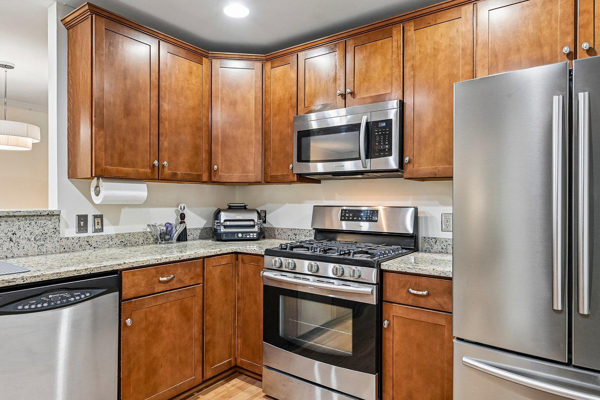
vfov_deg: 57.2
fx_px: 367
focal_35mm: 22
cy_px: 204
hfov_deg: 78.6
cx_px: 291
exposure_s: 1/5
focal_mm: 14
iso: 400
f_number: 8
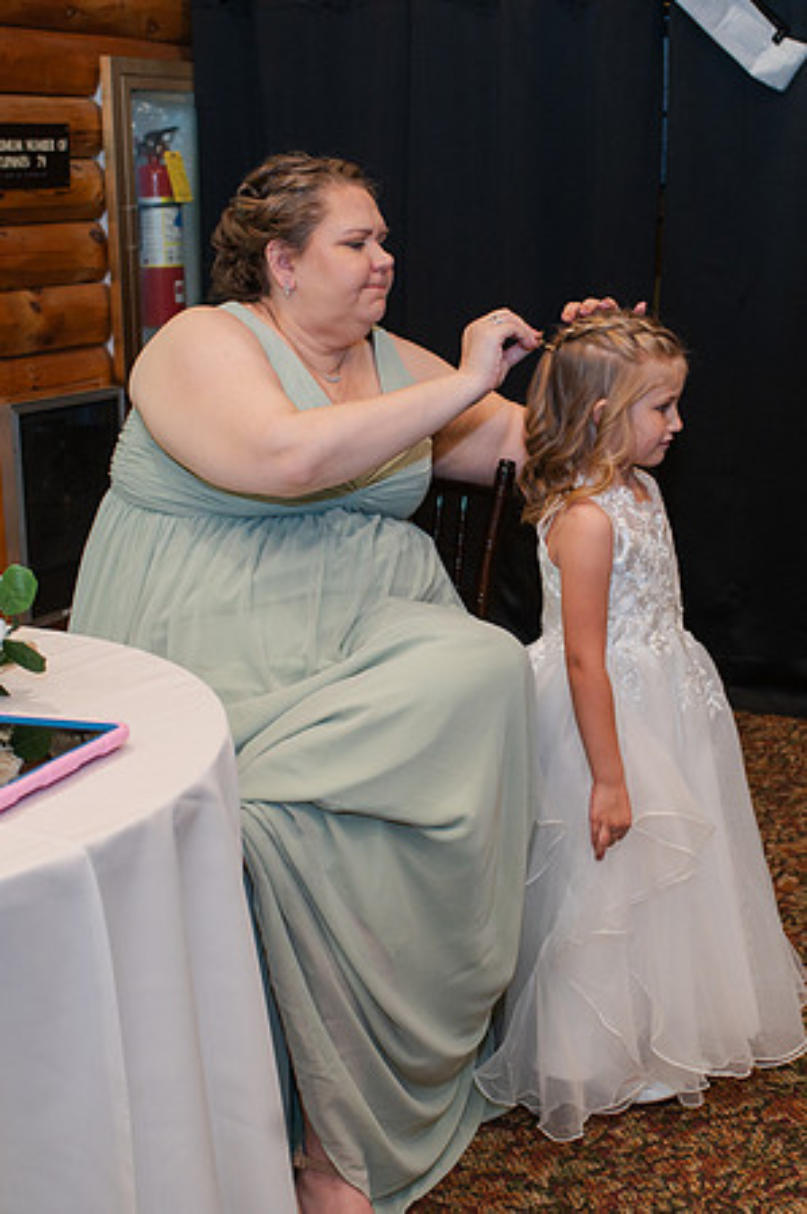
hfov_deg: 25.5
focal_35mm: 53
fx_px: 1771
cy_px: 607
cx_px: 533
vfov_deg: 37.8
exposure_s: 1/200
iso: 800
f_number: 3.5
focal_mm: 35
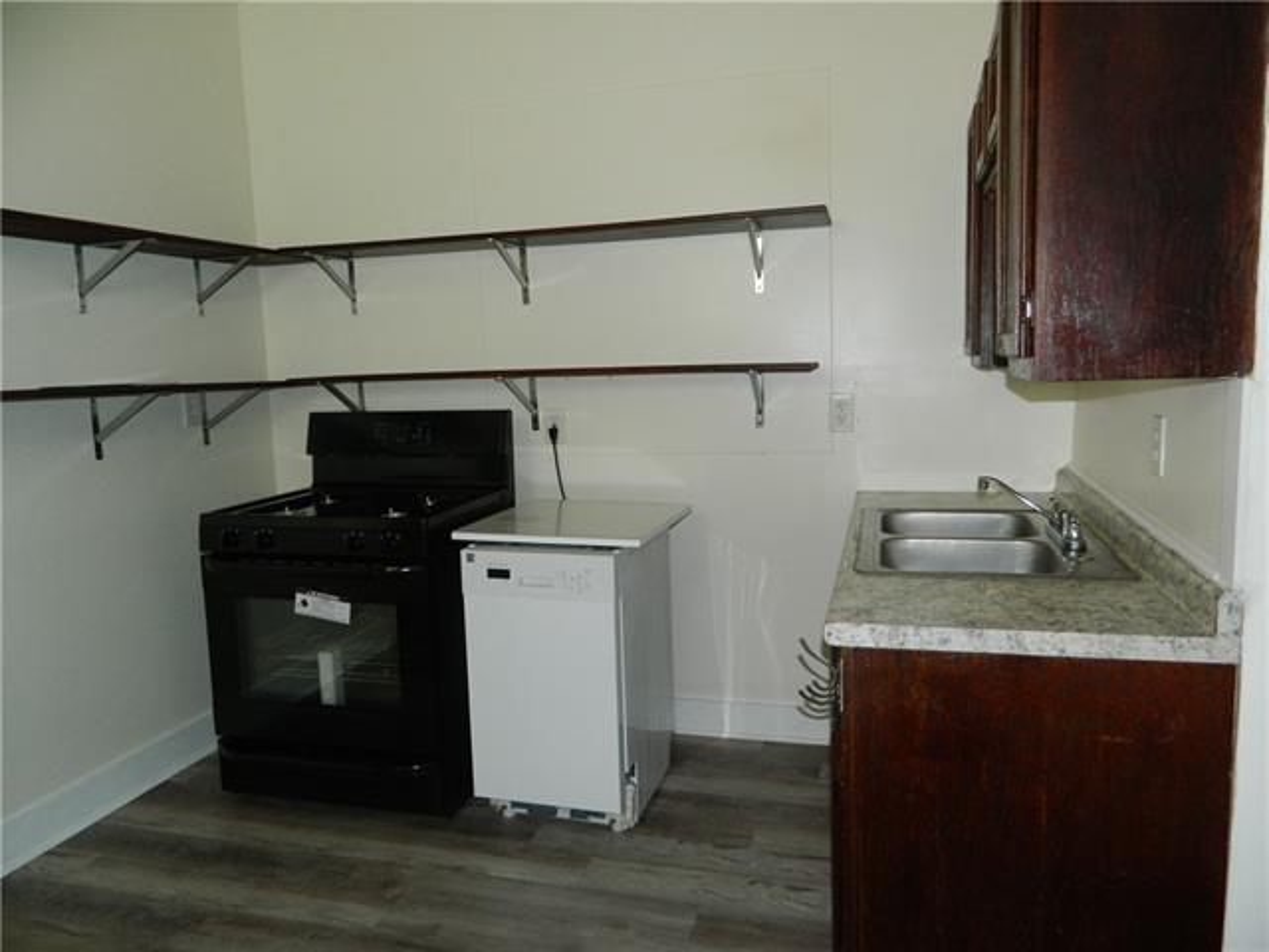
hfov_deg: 69.4
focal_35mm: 25
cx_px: 634
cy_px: 476
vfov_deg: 54.9
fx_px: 916
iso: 200
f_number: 3.1
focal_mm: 4.5
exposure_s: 1/30
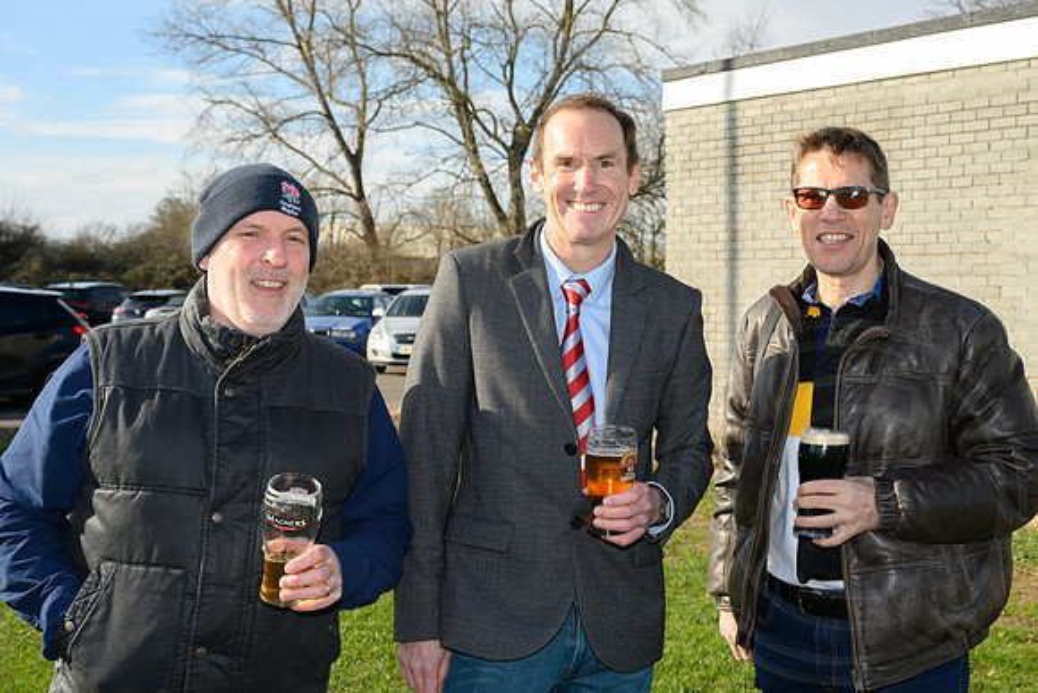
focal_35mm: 48
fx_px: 1395
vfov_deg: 27.8
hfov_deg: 40.7
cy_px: 284
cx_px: 613
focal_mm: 41
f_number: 7.1
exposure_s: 1/100
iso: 64
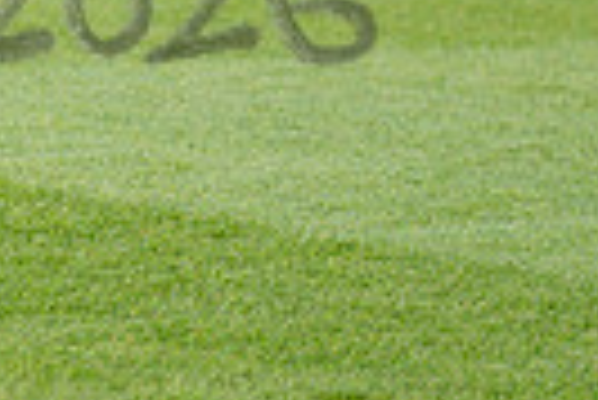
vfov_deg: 2.3
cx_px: -499
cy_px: -384
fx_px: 9811
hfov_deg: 3.5
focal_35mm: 590
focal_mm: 135
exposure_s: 1/2000
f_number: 1.8
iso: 360
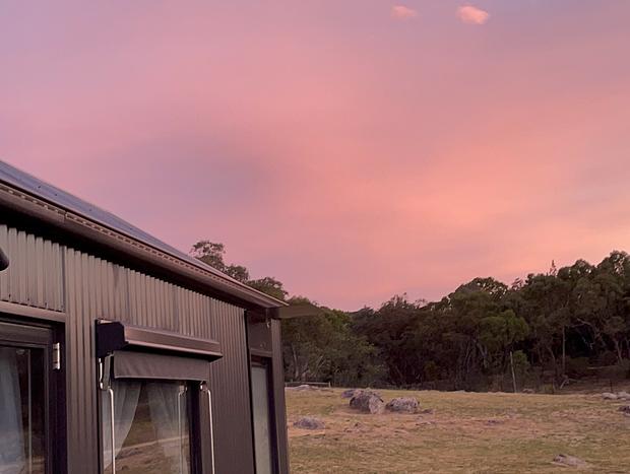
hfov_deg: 56.7
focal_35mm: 32
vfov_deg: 44.3
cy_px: 237
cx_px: 315
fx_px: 583
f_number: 1.6
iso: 64
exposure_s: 1/60
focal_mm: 4.2
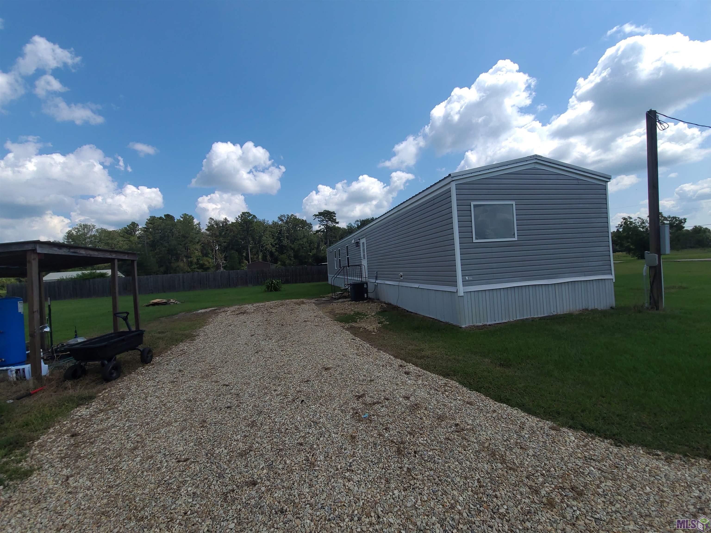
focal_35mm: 13
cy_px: 266
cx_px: 356
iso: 50
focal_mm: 2.2
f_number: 2.2
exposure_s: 1/1780
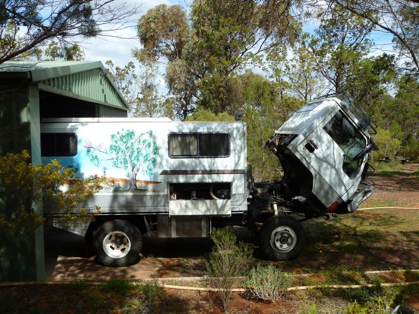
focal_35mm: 32
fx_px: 387
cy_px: 157
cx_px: 210
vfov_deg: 44.2
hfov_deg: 56.8
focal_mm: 5.3
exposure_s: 1/500
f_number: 4
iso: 80
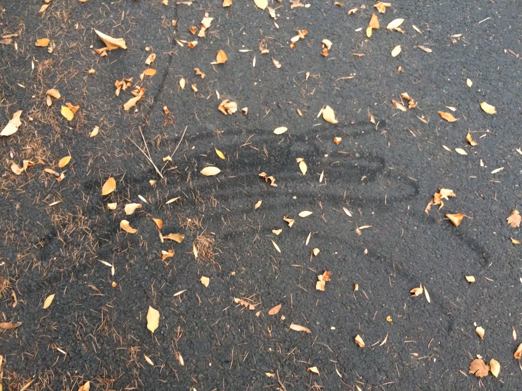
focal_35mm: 29
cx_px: 261
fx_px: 437
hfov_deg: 61.7
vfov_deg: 48.2
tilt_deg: -58.5
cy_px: 196
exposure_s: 1/15
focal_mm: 4.15
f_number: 2.2
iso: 320
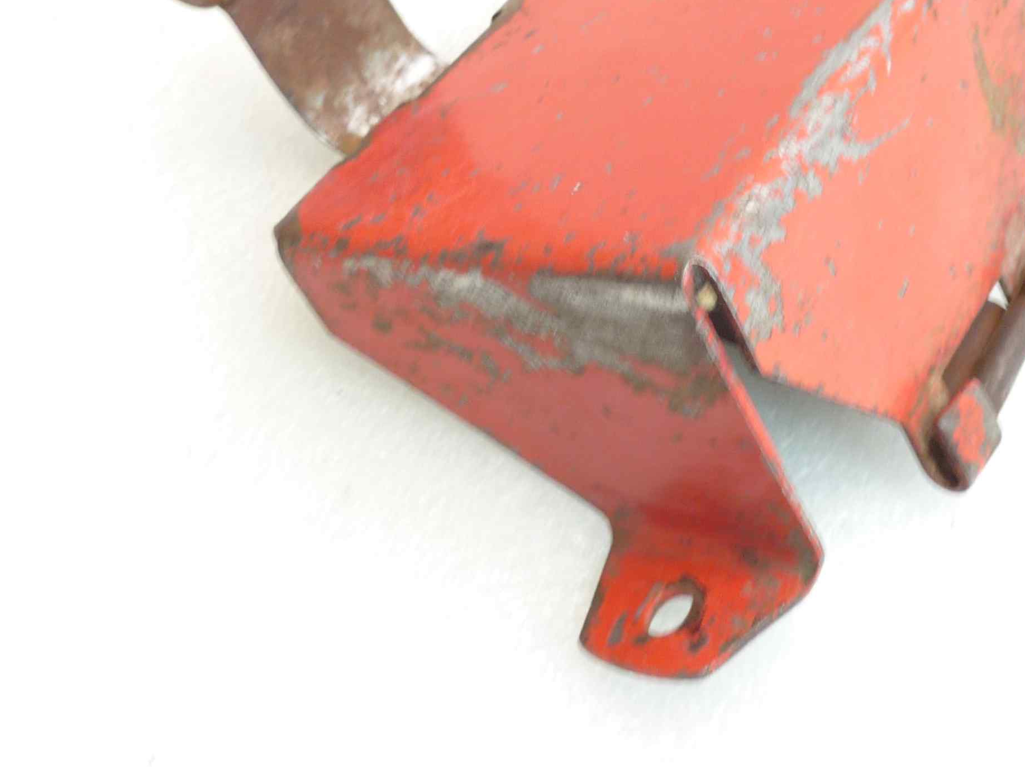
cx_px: 700
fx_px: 1570
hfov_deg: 35.7
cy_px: 275
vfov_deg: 27.4
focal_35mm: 53
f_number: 3.3
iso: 80
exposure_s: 1/8
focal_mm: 4.4
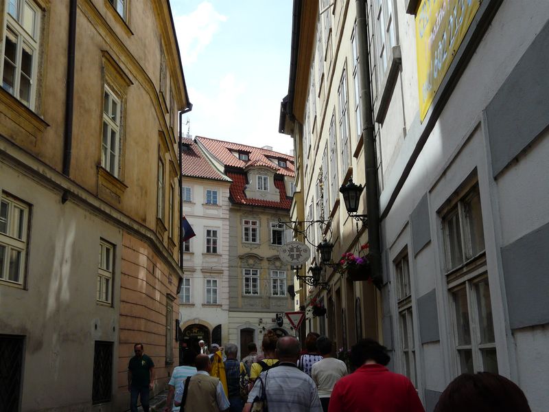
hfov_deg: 46.8
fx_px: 634
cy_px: 206
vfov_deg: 36.0
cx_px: 274
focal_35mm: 40
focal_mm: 6.5
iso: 100
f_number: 5
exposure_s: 1/320
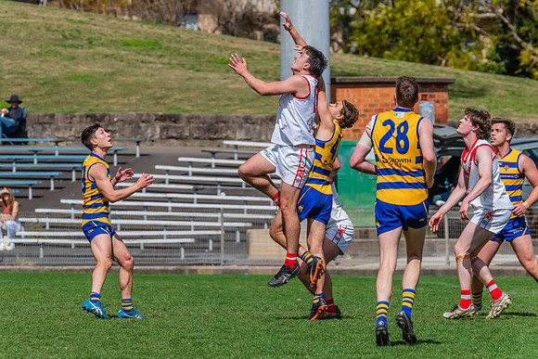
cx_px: 259
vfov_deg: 3.4
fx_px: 6071
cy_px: 180
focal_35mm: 406
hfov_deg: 5.1
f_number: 11
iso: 800
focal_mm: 380
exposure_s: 1/1600
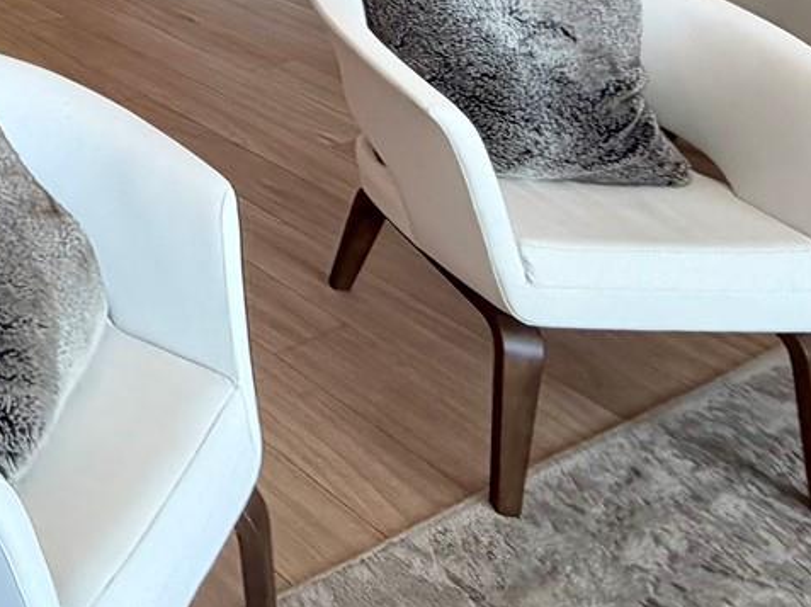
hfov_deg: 28.9
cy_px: -243
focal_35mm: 47
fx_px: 1100
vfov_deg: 25.2
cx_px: -349
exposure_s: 1/120
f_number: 2.2
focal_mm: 2.22
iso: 80
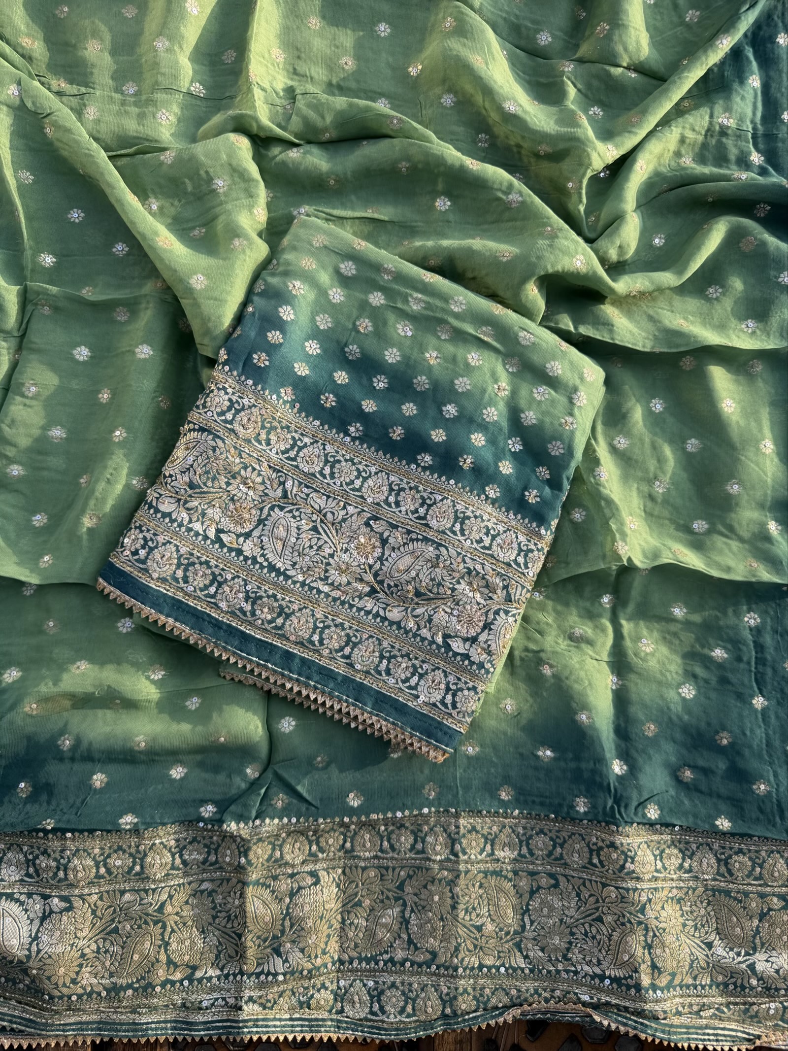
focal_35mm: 24
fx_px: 728
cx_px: 394
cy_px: 526
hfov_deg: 56.8
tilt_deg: -84.9
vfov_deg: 71.6
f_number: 1.78
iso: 80
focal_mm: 6.76
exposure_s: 1/1018
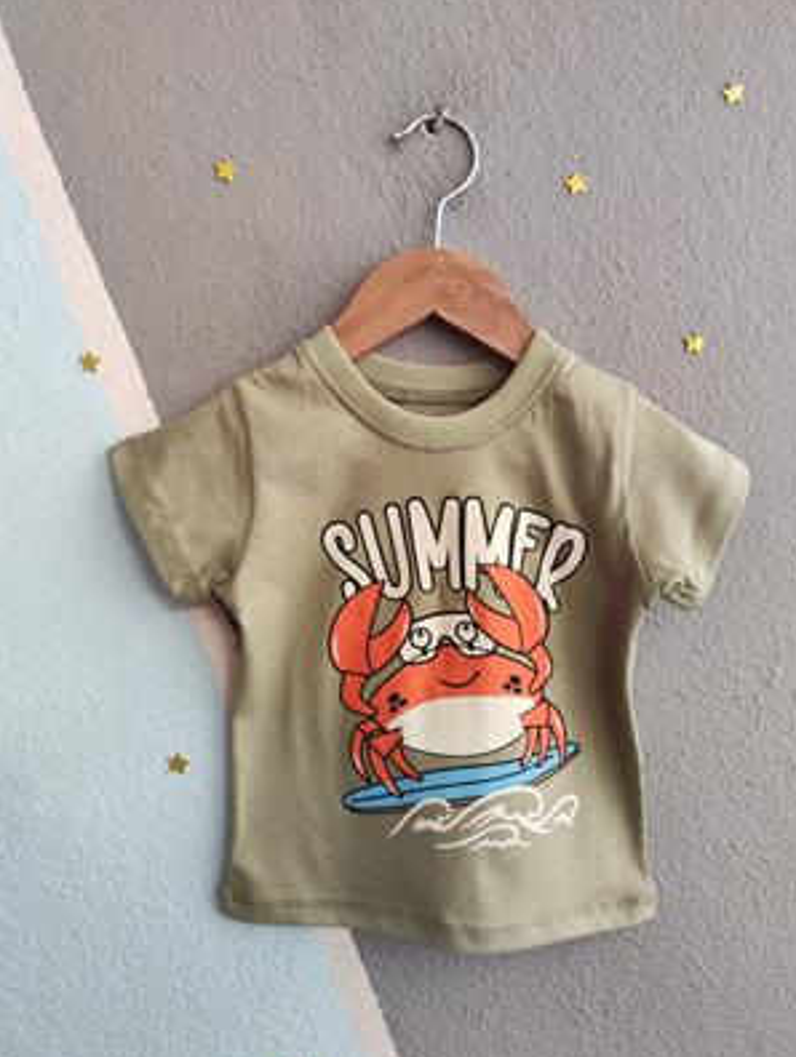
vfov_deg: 69.3
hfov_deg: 55.0
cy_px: 535
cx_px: 411
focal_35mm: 25
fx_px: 765
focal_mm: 5.59
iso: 400
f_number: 1.88
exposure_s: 1/52.4
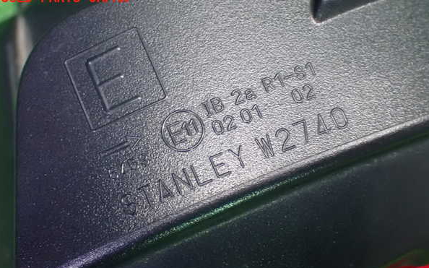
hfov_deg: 27.1
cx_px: 214
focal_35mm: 76
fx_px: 888
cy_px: 151
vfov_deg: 17.1
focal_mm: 12.73
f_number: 3.9
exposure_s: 1/40
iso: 1600
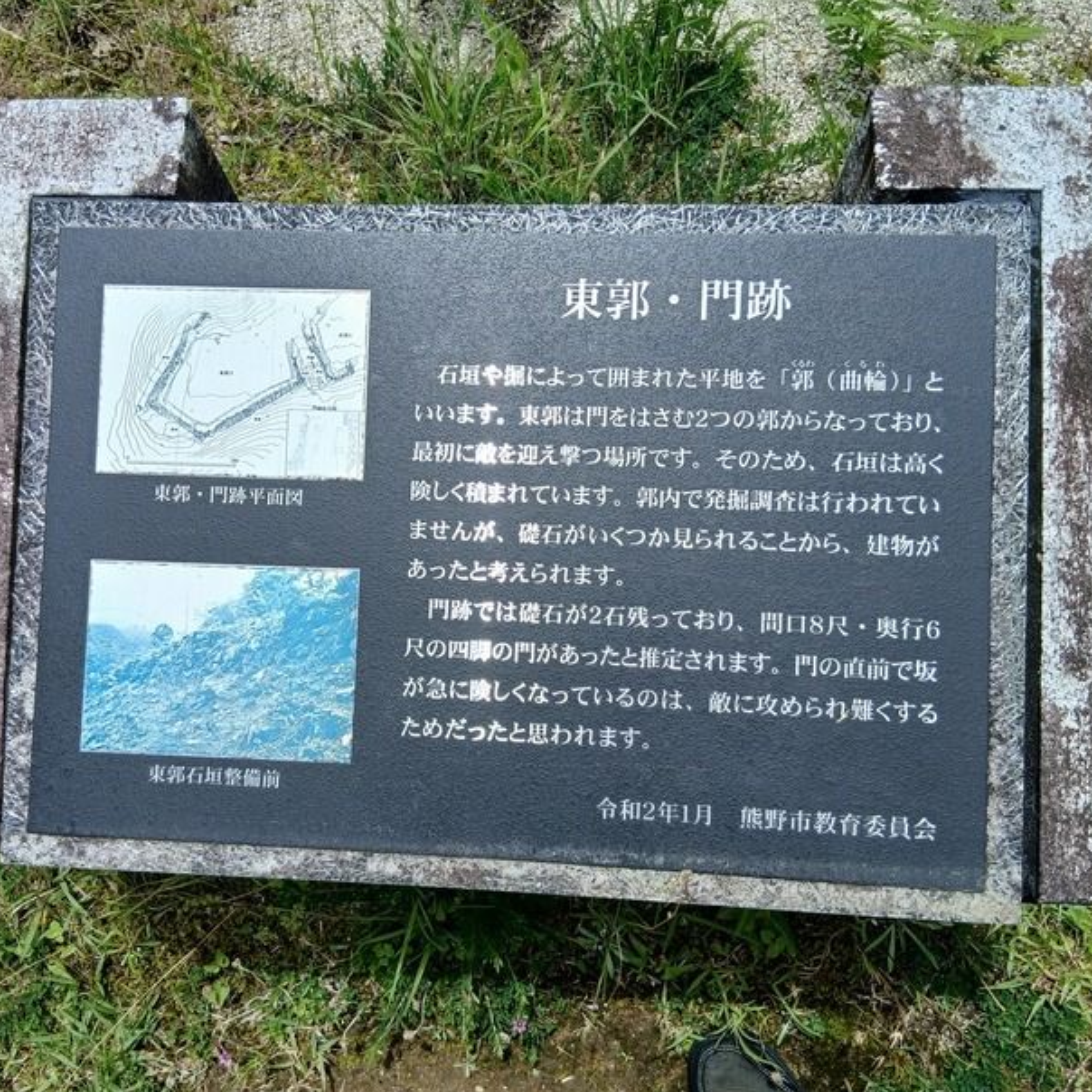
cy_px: 551
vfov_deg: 52.5
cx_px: 466
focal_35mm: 31
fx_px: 1106
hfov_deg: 52.3
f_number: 1.8
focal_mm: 3.86
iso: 20
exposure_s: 1/791
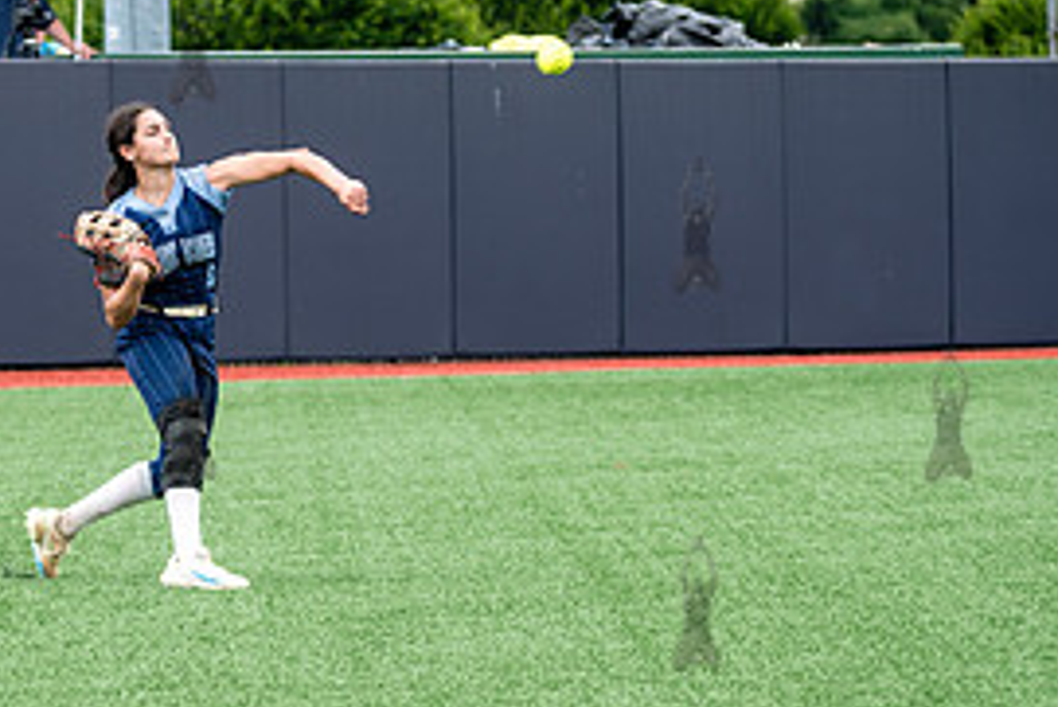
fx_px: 9115
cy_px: 412
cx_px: 191
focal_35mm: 310
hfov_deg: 6.6
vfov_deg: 4.4
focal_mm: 145
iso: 200
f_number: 4
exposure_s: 1/640
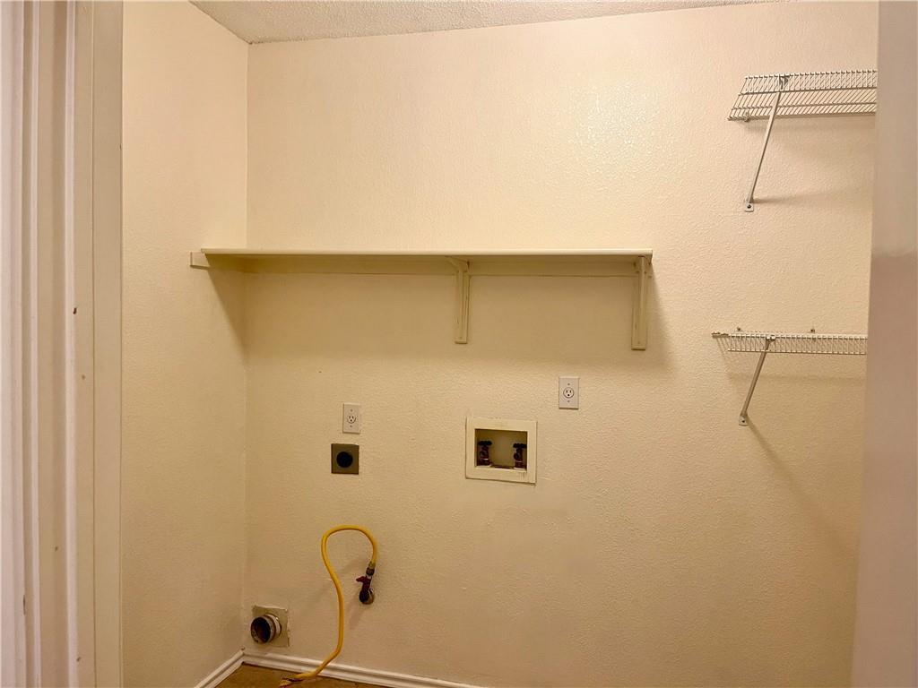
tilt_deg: -1.5
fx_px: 690
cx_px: 459
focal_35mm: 26
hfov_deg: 67.3
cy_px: 344
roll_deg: -0.7
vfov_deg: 53.1
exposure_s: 1/60
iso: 100
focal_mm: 5.1
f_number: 1.6
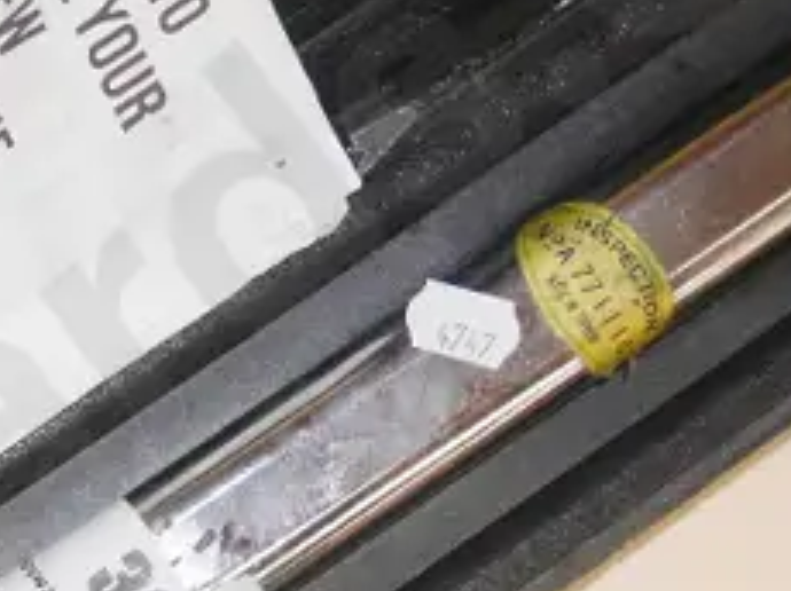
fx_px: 2442
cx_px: -134
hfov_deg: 17.6
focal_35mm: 107
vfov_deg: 13.7
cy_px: 527
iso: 3200
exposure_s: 1/250
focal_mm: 12
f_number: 3.7
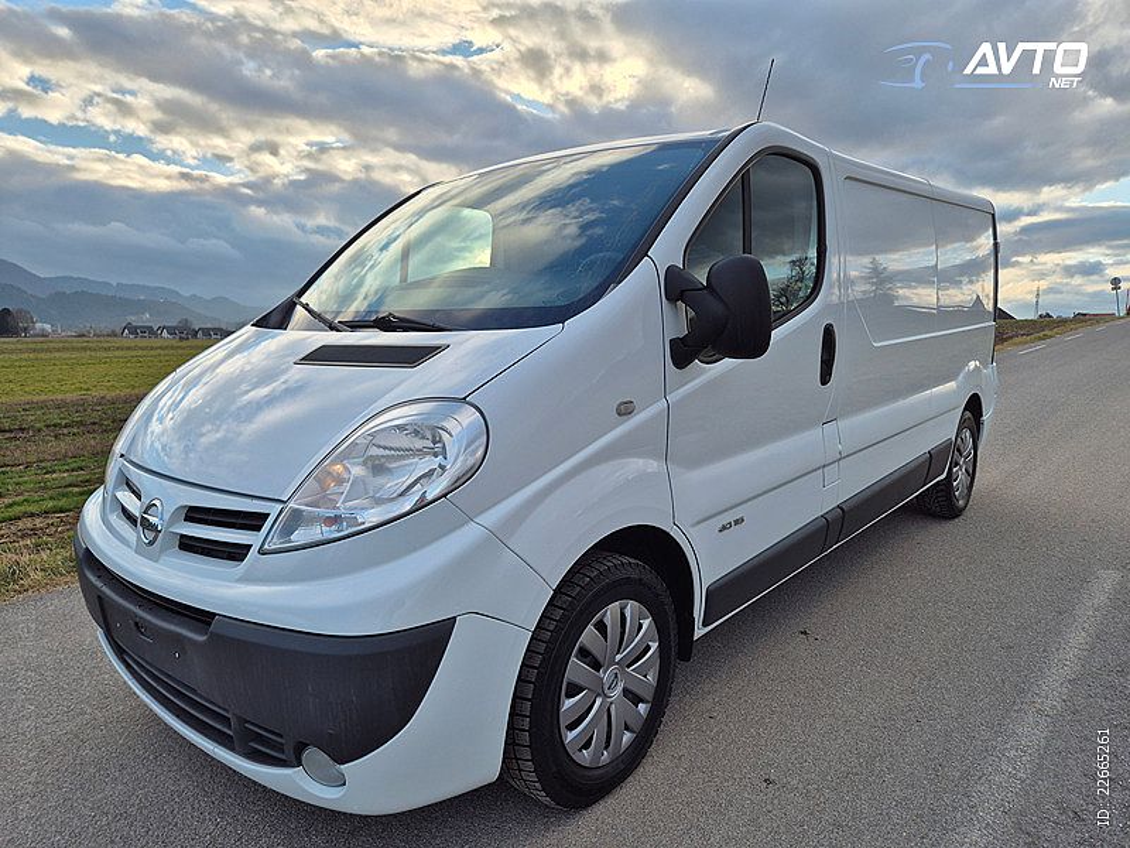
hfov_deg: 73.9
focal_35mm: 23
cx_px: 565
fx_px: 751
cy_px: 424
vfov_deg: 58.9
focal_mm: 5.4
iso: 25
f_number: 1.8
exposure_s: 1/1224
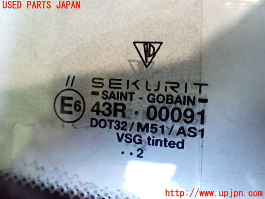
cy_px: 100
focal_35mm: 30
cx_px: 132
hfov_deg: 60.0
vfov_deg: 46.8
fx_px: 230
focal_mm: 5.4
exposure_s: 1/100
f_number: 2.3
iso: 800
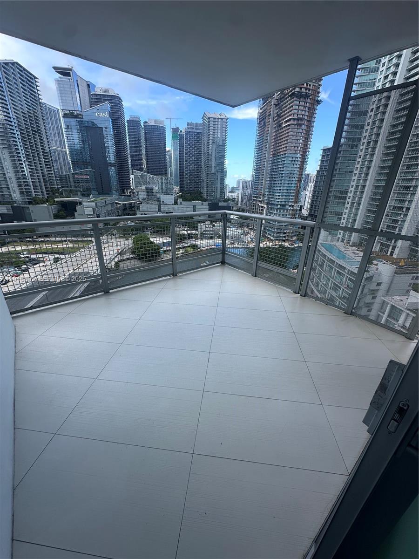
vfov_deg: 102.1
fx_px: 226
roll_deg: -3.2
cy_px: 280
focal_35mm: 14
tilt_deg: -22.6
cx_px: 210
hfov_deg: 85.7
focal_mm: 2.22
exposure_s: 1/449
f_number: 2.2
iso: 40
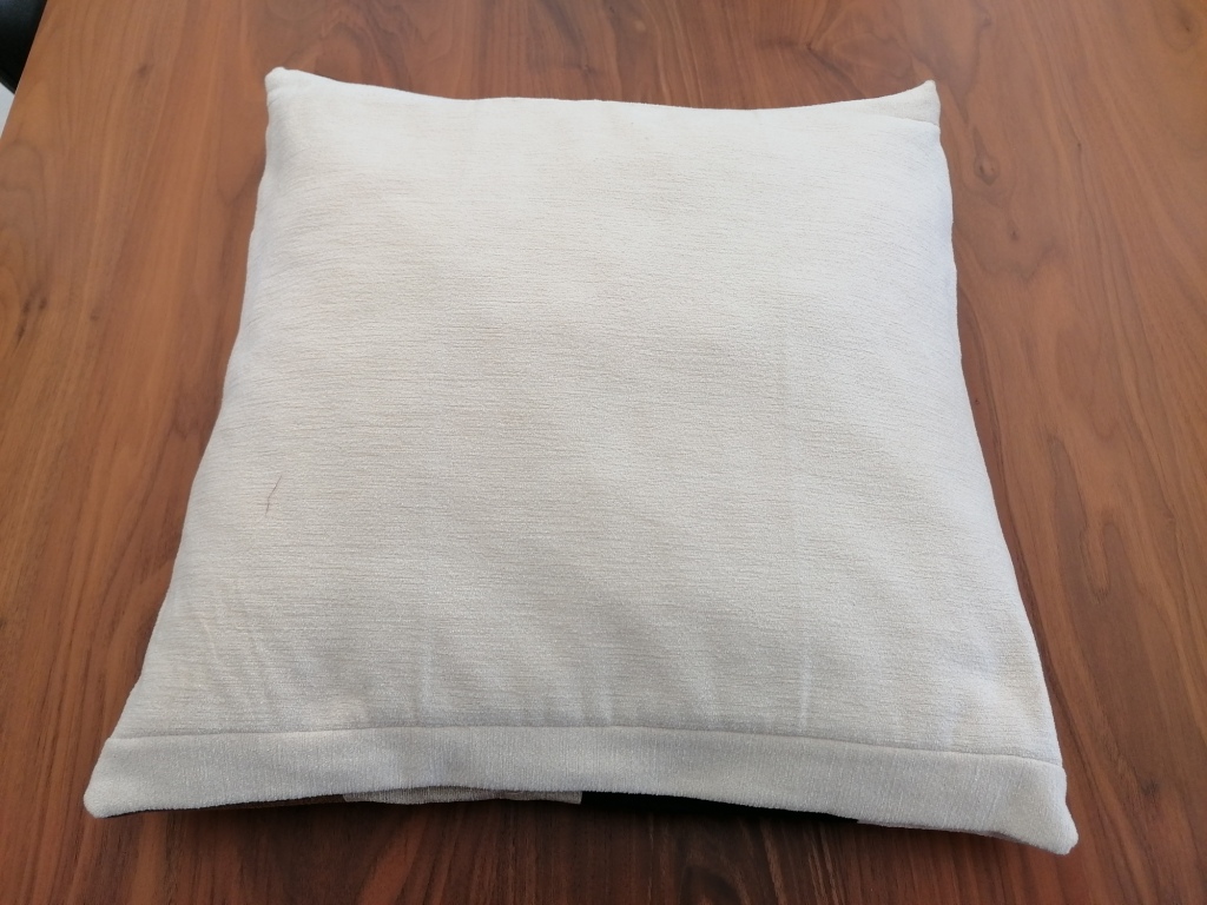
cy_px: 452
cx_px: 604
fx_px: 941
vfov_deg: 51.4
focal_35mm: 27
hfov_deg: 65.3
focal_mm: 4.75
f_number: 1.8
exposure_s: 1/50
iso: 80
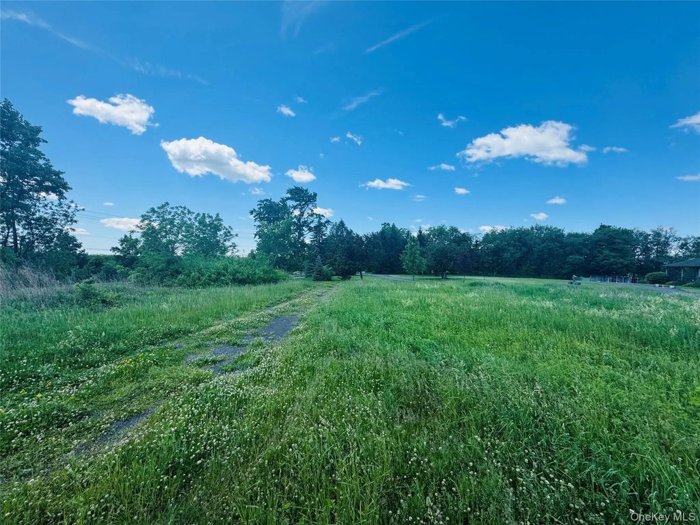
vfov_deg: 85.7
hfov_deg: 102.1
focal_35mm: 14
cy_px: 262
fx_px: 283
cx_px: 350
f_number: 2.2
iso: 40
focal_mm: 2.22
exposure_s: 1/1346
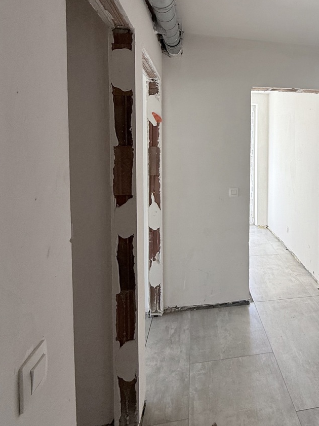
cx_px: 256
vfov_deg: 70.6
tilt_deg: -2.4
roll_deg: -1.1
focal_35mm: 24
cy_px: 164
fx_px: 295
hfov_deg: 53.0
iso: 64
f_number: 2.2
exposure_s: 1/110
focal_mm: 2.22
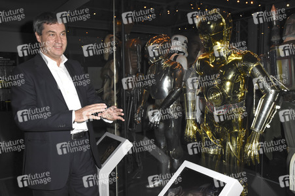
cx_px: 148
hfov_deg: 57.3
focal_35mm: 33
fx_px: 270
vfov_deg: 39.9
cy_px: 98
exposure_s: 1/250
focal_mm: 22
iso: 1600
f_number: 5.6
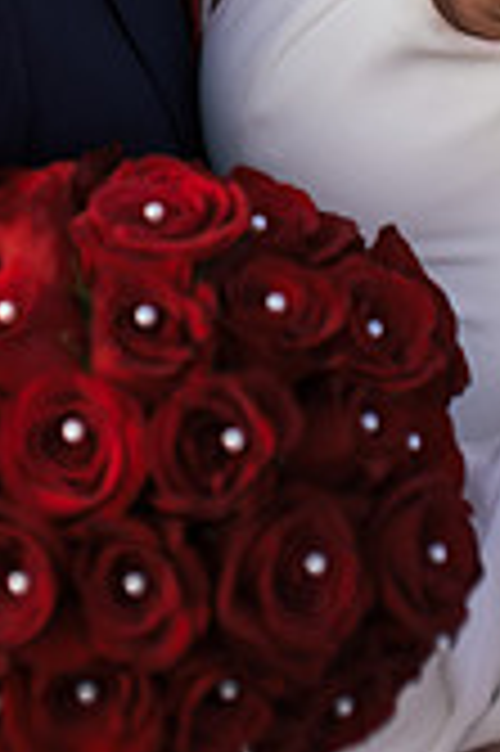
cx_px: 203
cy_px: -252
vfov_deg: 14.5
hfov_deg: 10.1
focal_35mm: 135
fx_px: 2818
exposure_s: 1/1250
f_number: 2.5
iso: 125
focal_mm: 50
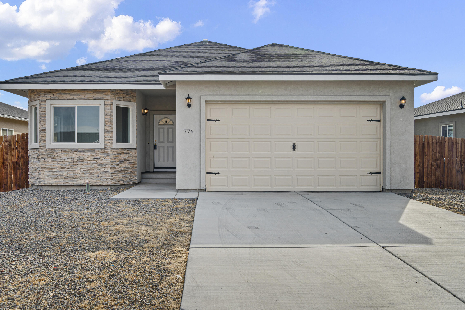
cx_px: 214
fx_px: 382
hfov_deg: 62.6
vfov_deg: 44.2
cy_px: 158
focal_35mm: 30
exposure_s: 1/25
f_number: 9
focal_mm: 17
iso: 100
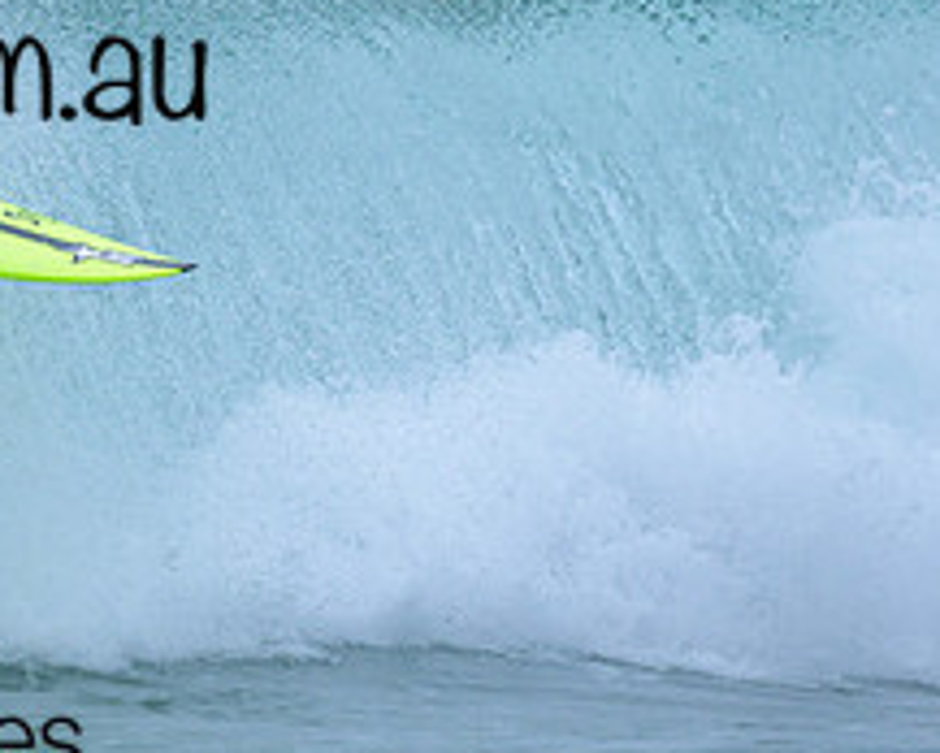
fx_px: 71201
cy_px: 154
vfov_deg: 0.6
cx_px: -198
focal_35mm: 2557
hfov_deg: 0.8
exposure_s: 1/2000
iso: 450
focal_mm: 800
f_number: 6.3
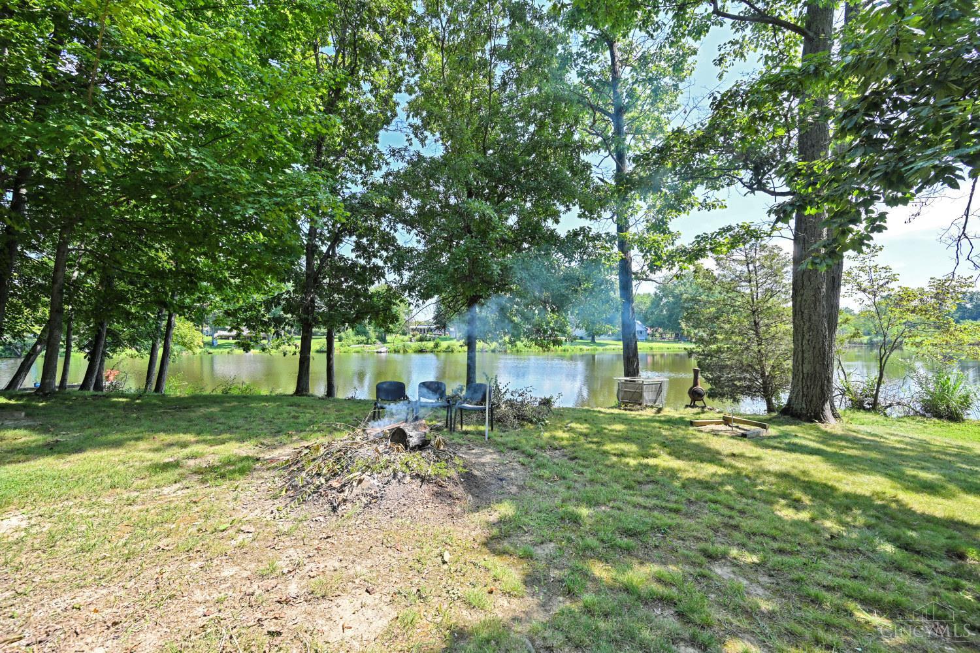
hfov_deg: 104.3
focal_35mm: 14
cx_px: 490
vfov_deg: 81.2
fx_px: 381
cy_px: 326
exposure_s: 1/250
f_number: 5.6
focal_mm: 14
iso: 140
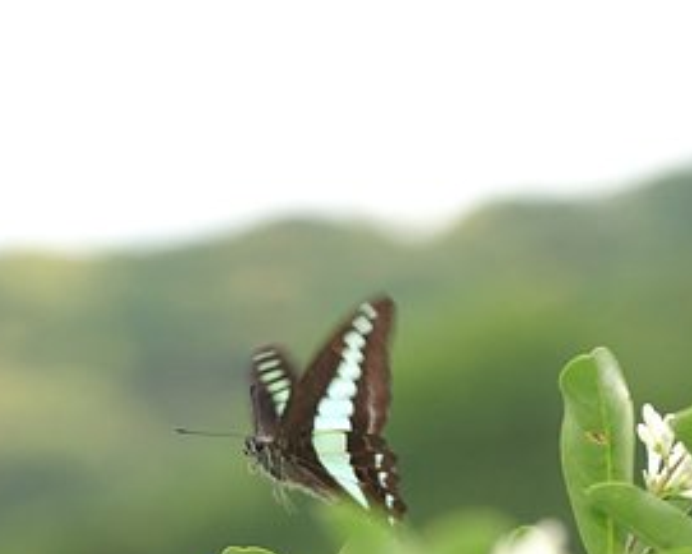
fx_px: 5450
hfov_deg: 7.3
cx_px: 598
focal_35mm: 266
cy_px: 368
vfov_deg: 5.8
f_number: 4.5
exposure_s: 1/400
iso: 400
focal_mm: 100
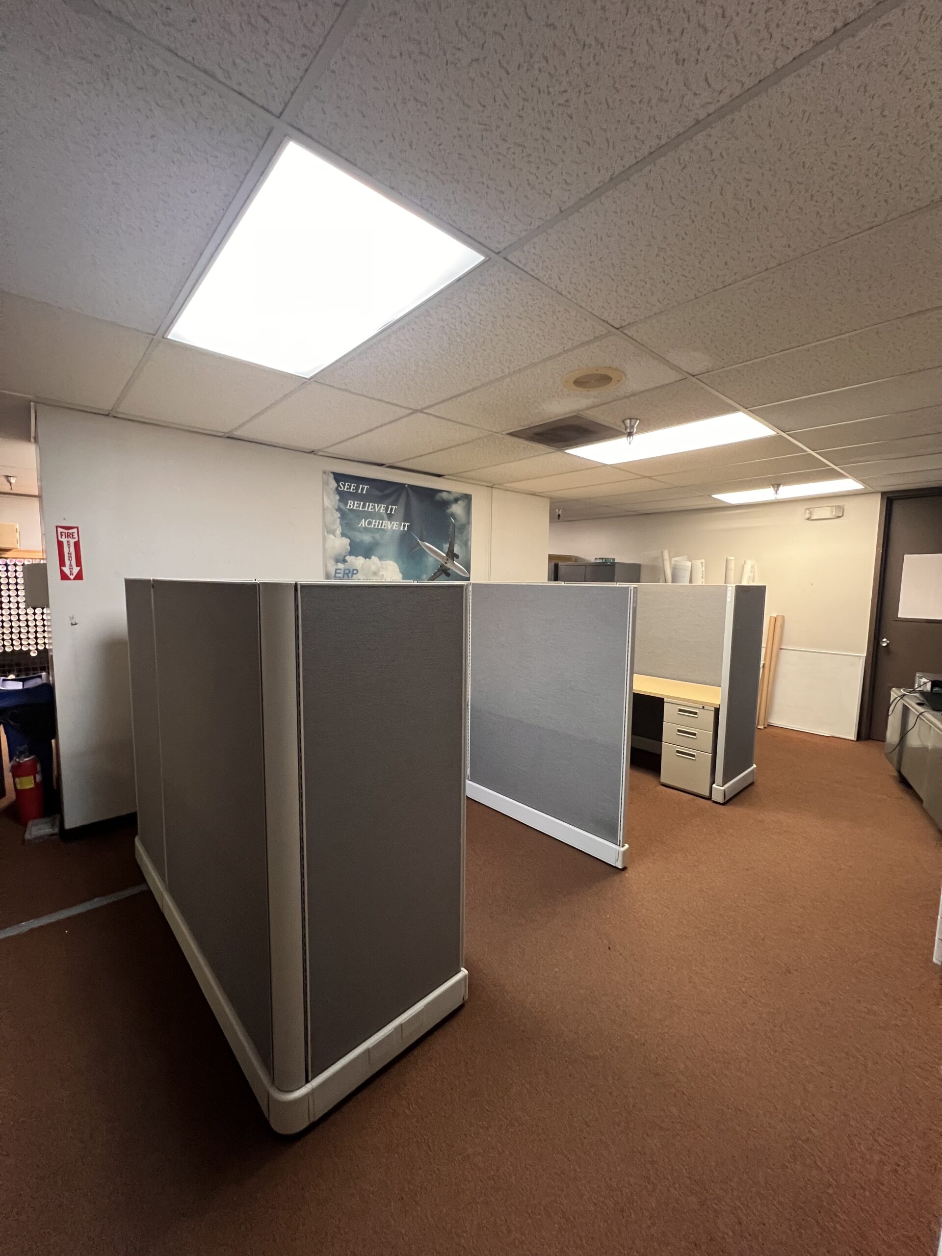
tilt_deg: -3.1
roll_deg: -1.0
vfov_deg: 106.2
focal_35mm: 13
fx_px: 472
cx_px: 471
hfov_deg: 89.9
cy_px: 628
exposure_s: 1/60
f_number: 1.8
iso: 400
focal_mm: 1.57
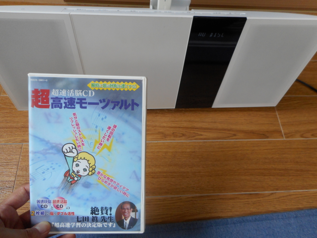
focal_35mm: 25
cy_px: 119
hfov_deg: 69.4
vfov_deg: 54.9
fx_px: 229
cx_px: 158
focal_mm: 4.5
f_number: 3.7
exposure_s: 1/30
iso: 160
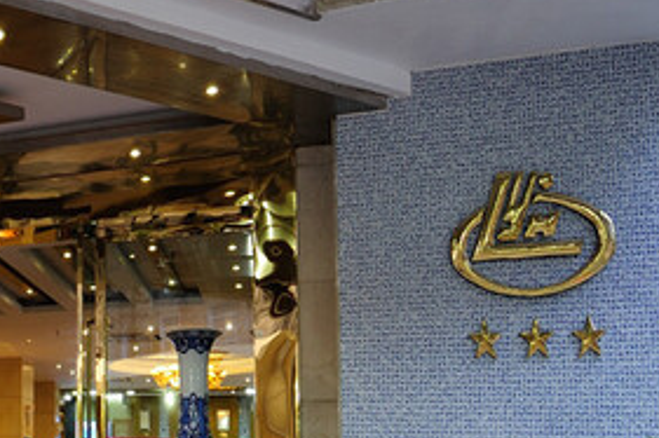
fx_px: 750
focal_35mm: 41
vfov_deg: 31.6
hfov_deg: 38.0
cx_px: -94
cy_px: 358
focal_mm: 16
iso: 400
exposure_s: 1/5
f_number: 5.6
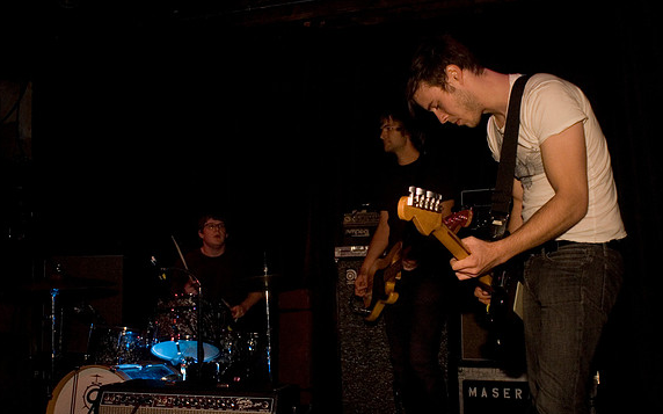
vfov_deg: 40.5
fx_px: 560
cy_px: 223
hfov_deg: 61.3
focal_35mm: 31
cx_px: 330
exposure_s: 1/40
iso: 800
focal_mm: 20
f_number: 2.8
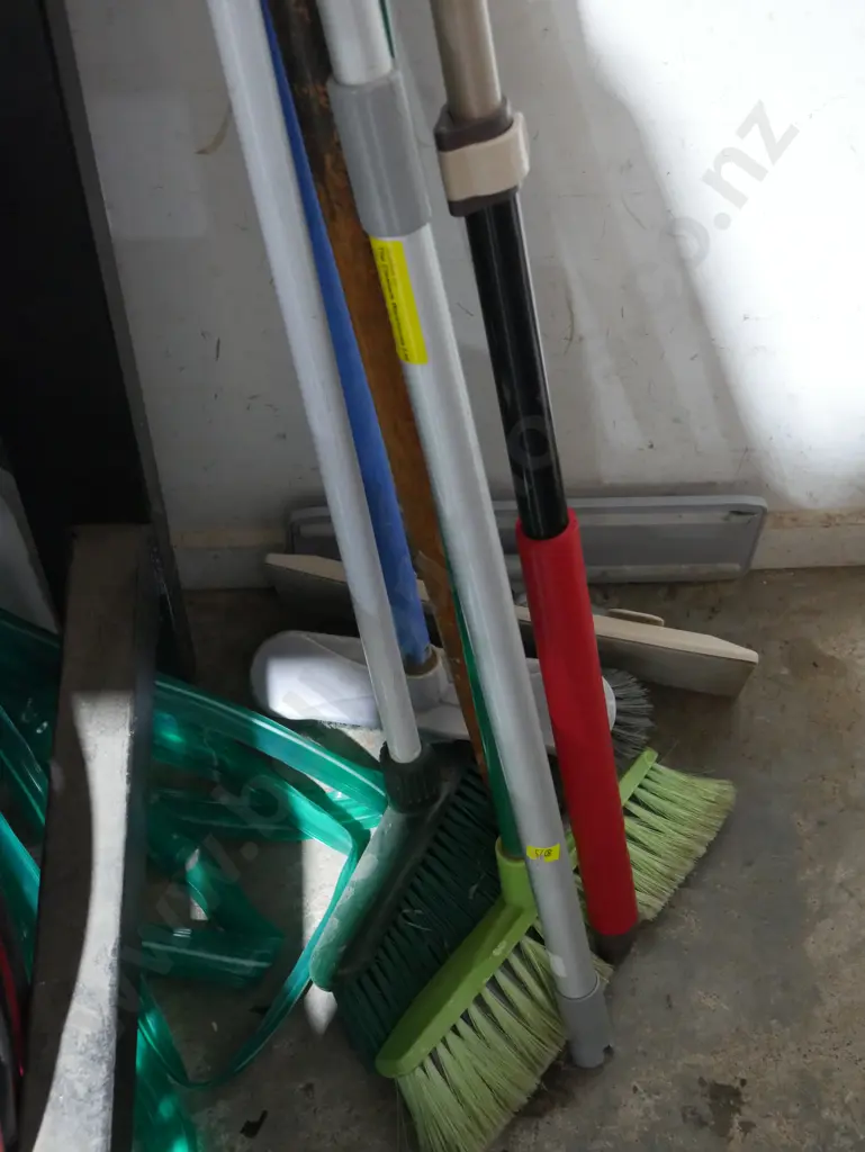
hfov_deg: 29.1
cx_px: 432
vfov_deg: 38.2
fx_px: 1665
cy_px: 576
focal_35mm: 50
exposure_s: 1/30
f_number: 5.3
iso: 3200
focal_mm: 25
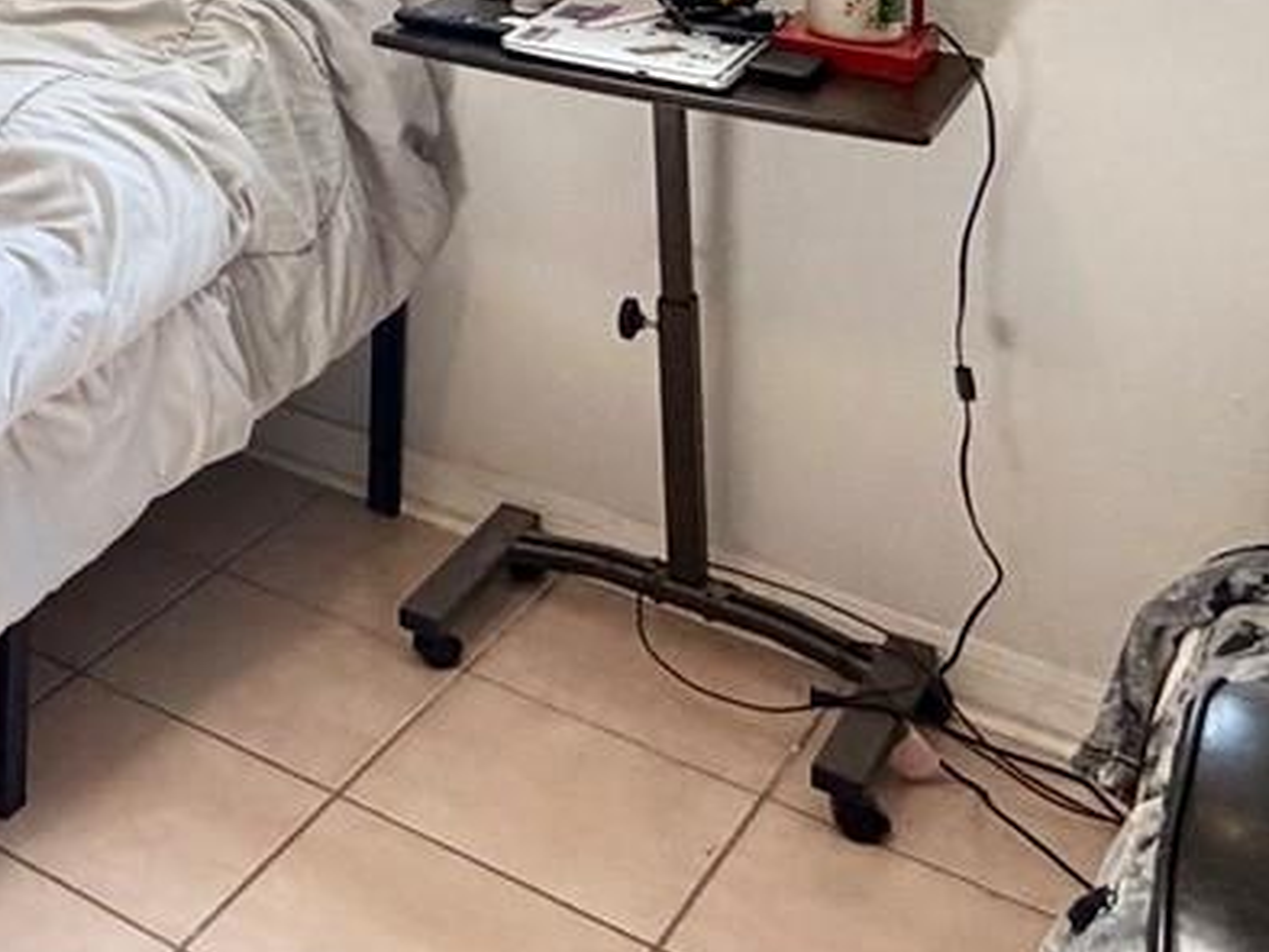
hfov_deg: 28.5
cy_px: -484
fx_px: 2090
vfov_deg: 21.5
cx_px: -326
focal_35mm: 57
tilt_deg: -1.6
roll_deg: -0.3
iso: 250
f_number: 2.2
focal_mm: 2.22
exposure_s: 1/120
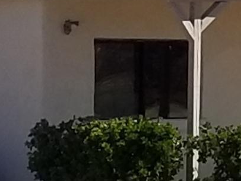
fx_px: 1338
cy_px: -4
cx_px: 348
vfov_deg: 7.7
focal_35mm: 192
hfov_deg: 10.0
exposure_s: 1/3731
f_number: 1.7
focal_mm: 4.25
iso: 50
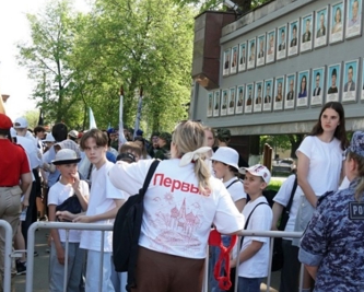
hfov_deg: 32.9
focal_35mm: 57
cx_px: 141
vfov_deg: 26.3
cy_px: 222
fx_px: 615
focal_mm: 18
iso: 100
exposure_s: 1/160
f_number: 4.5
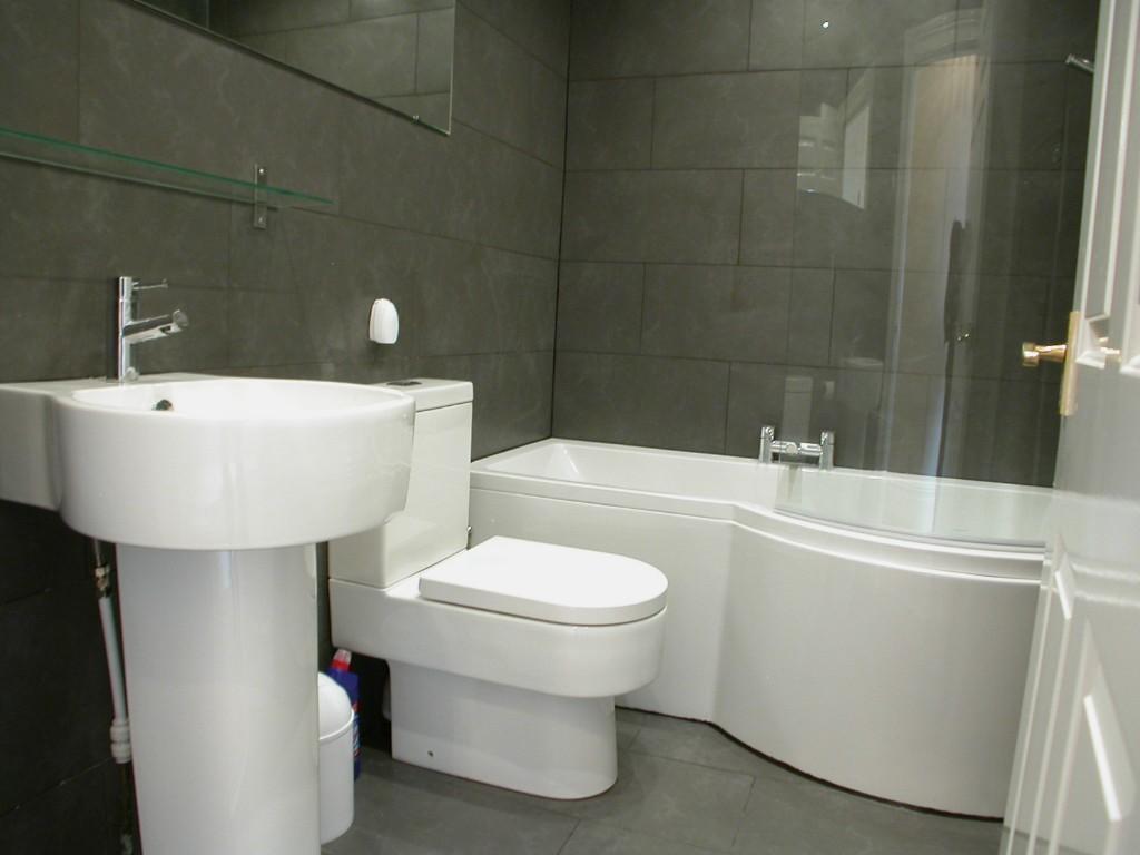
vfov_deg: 37.7
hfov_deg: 49.0
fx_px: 1251
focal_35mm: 38
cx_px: 570
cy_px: 428
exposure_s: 1/5.5
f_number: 2.6
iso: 100
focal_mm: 7.85
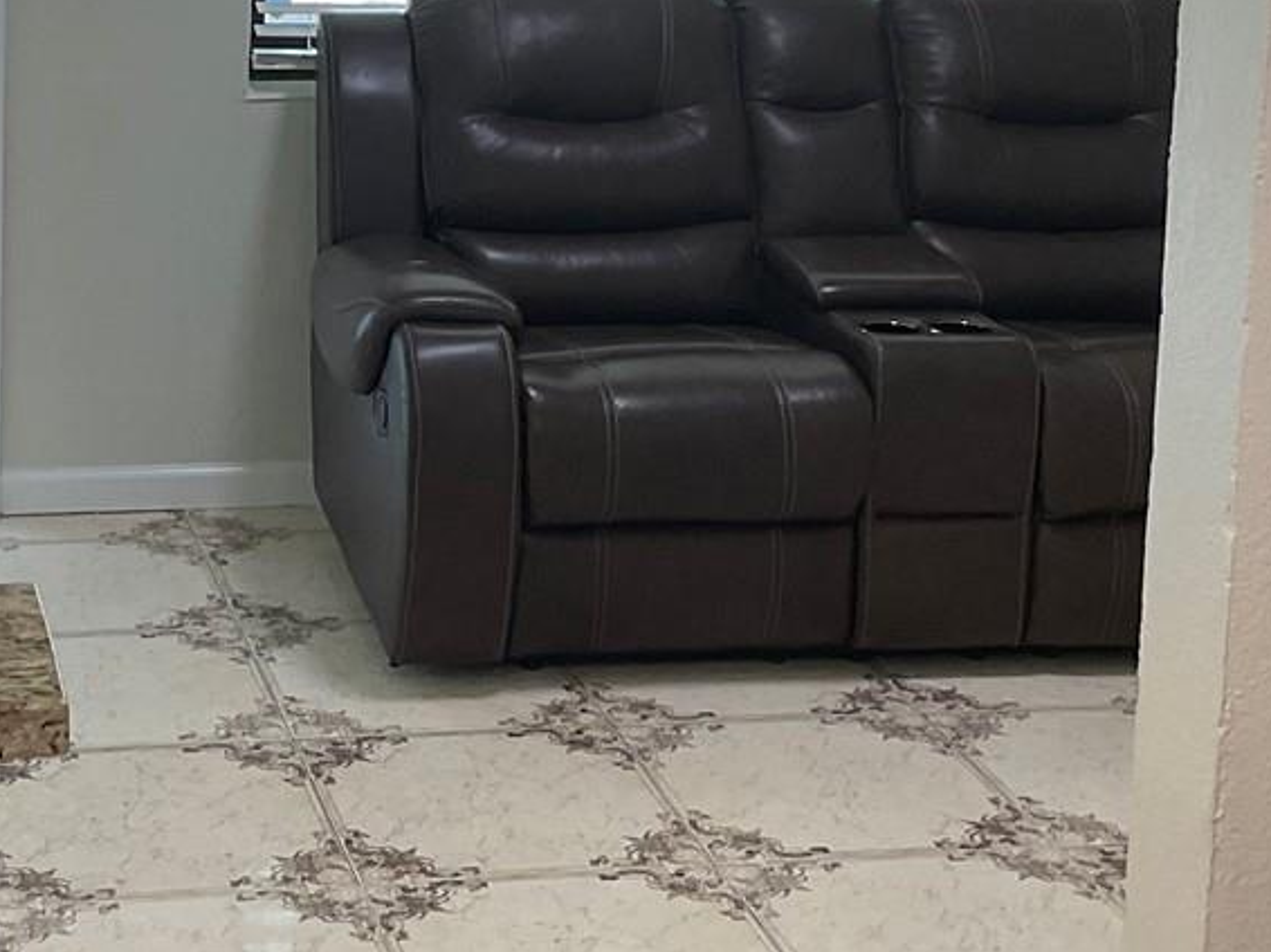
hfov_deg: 23.6
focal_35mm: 82
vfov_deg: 17.7
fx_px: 3010
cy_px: 81
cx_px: 314
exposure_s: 1/60
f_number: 1.8
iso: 40
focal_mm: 3
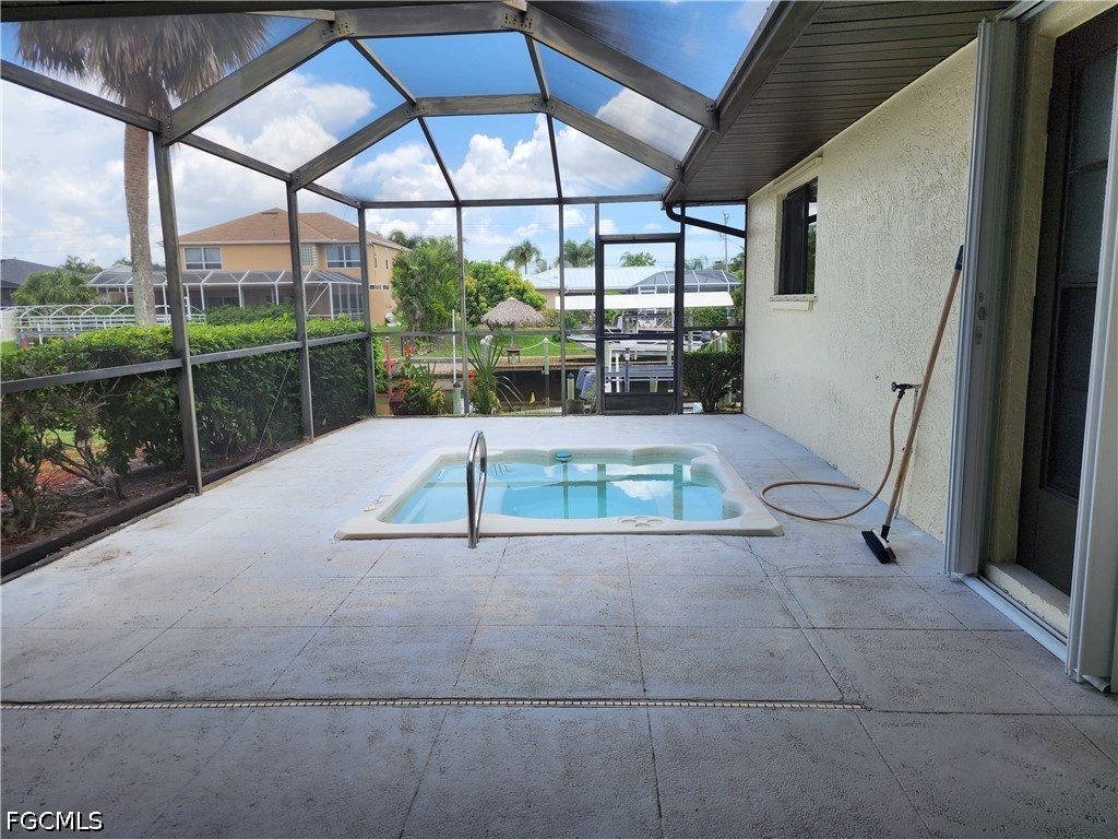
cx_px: 559
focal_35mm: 23
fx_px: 743
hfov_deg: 73.9
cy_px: 420
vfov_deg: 58.9
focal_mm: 6.4
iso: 12
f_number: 1.8
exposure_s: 1/387
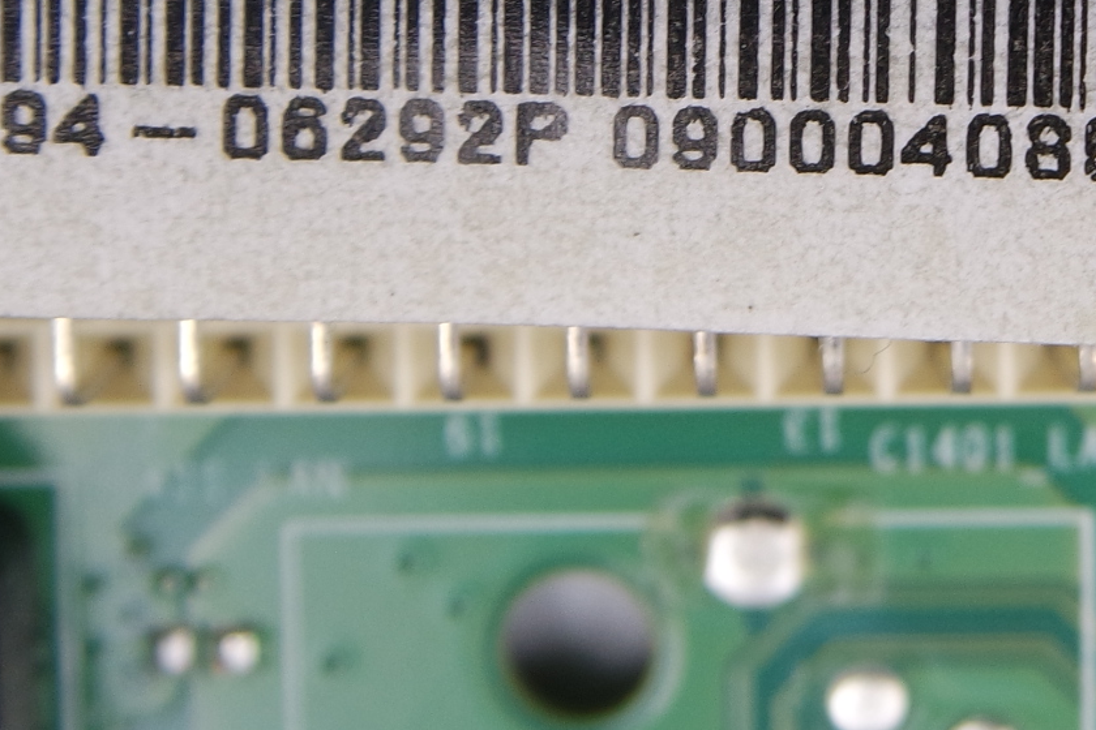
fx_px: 3775
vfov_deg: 10.9
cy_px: -51
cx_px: 722
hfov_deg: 16.5
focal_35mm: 124
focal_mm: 13
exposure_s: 1/60
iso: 160
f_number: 4
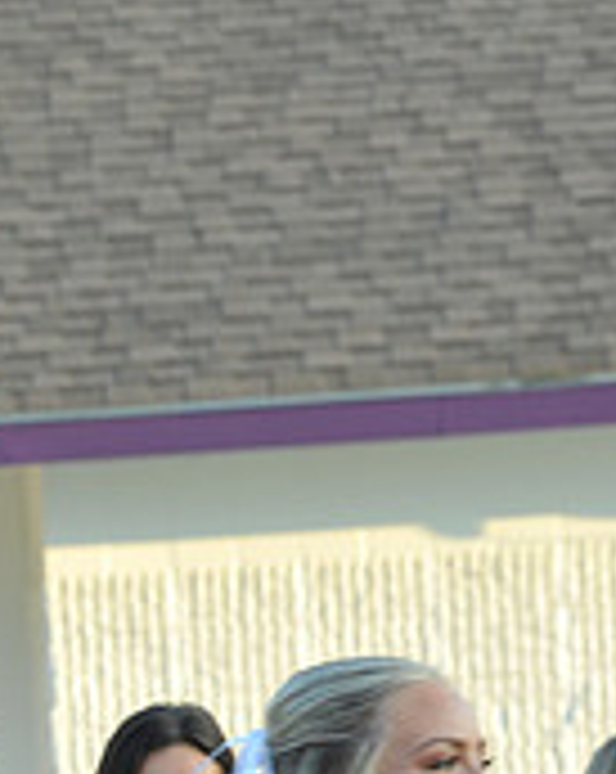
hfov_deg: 4.1
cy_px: 1296
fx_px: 8683
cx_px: -171
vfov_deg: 5.0
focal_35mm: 380
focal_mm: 120
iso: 400
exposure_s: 1/125
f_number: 8
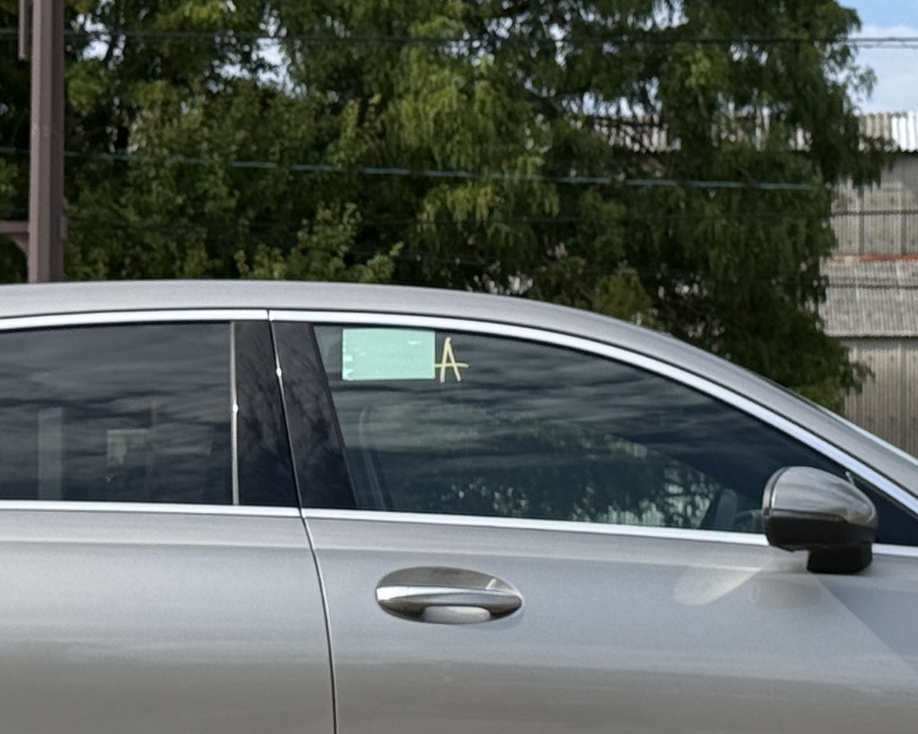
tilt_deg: +2.5
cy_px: 514
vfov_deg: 9.8
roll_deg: -0.3
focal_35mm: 158
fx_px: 4291
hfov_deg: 12.2
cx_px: 454
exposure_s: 1/3704
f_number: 1.78
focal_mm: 6.76
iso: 64
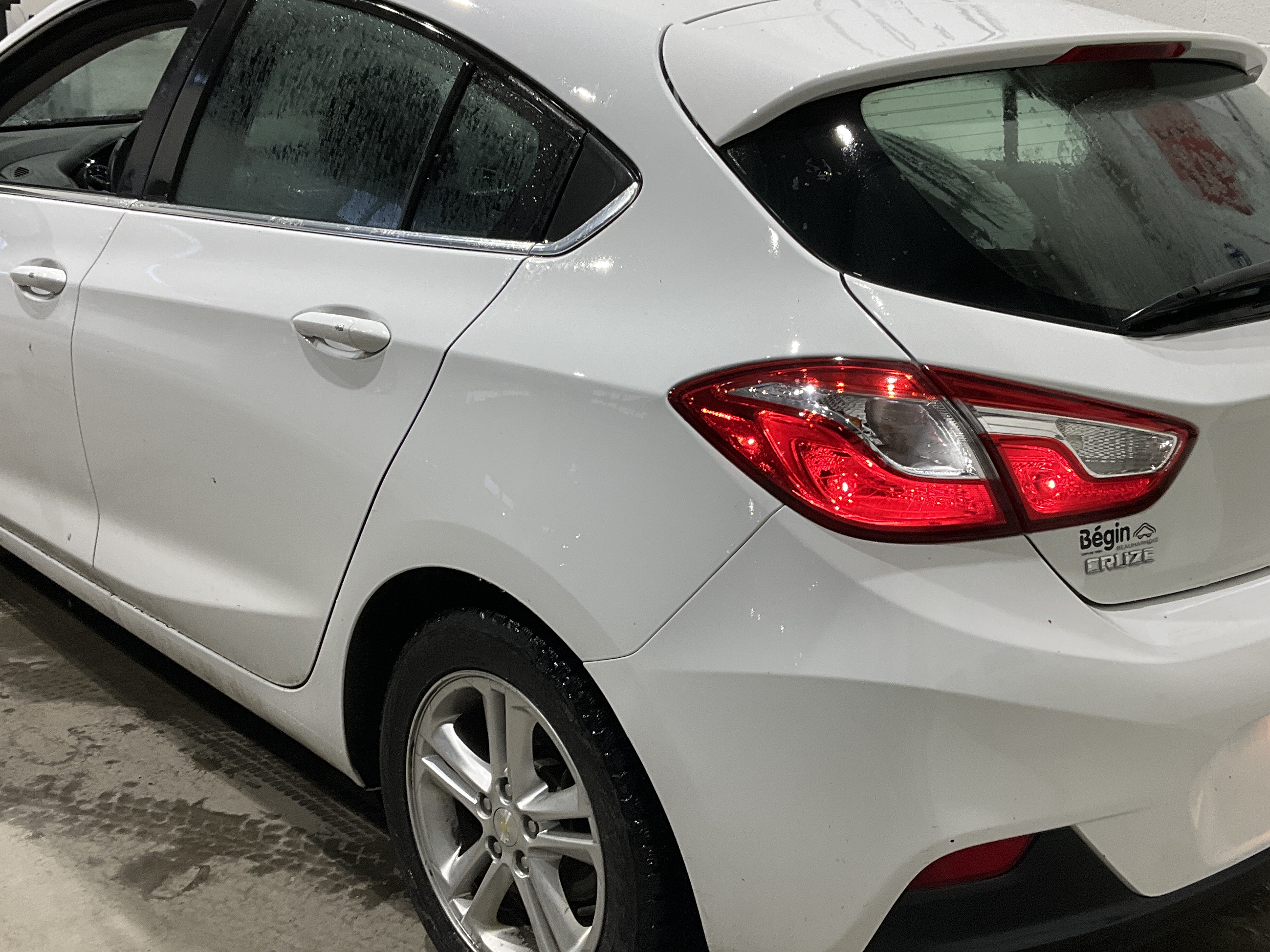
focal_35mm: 45
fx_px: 1651
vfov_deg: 32.2
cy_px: 500
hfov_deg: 42.1
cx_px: 664
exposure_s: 1/60
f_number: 1.8
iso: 50
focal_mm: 3
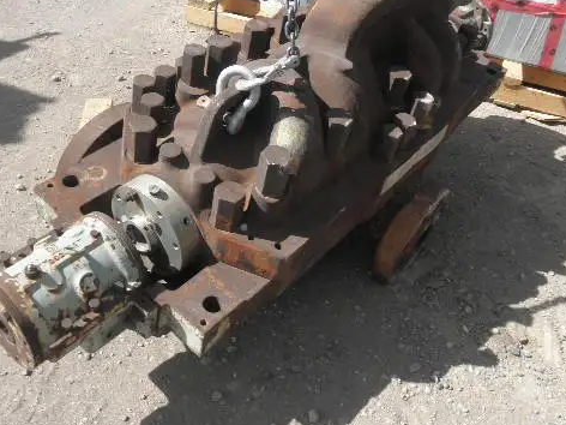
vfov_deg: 37.3
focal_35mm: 38
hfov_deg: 49.0
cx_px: 285
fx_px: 621
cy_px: 144
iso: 64
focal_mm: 5
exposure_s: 1/80
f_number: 8.5
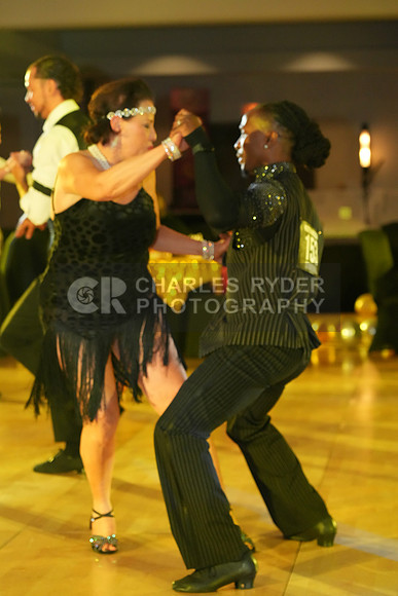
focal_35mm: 96
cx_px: 199
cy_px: 298
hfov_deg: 14.3
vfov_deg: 21.2
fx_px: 1591
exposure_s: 1/250
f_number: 5
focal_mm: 96
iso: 6400
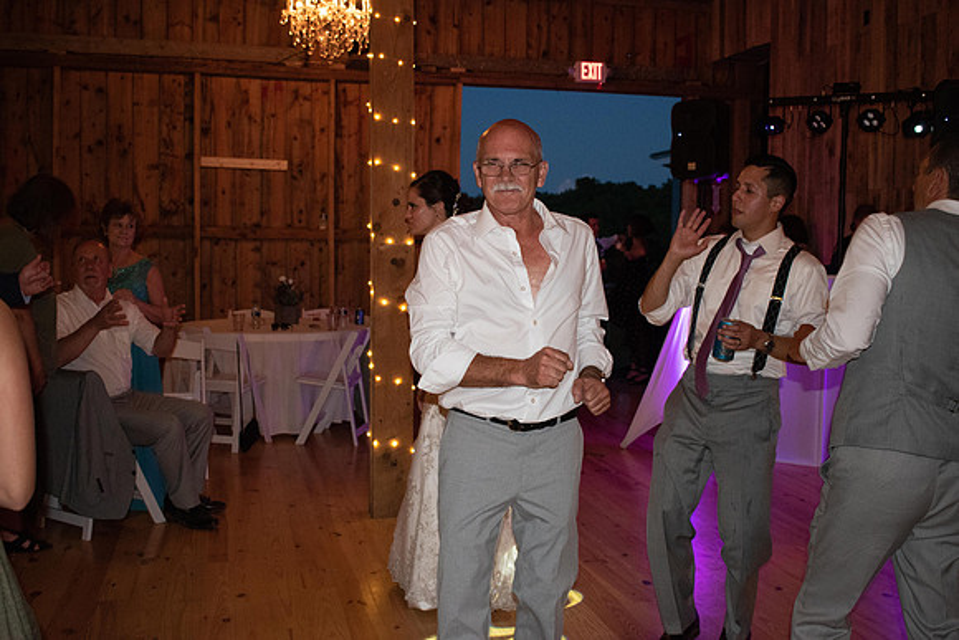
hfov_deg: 51.3
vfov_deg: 35.5
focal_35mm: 38
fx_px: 999
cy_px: 320
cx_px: 480
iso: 3200
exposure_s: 1/60
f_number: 4
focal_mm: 25
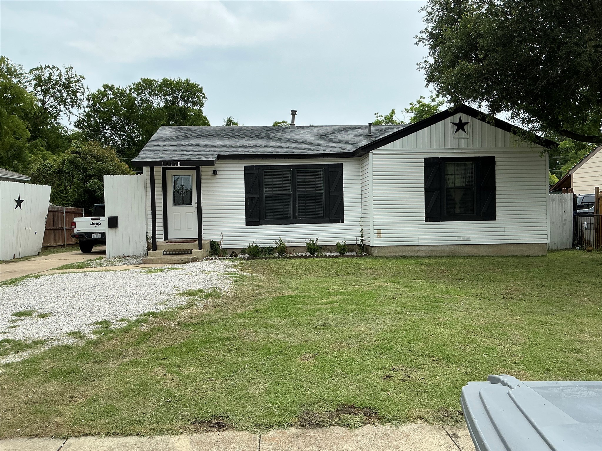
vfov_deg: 49.7
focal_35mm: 28
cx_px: 301
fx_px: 487
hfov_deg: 63.4
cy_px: 226
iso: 25
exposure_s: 1/2058
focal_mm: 3
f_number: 1.8
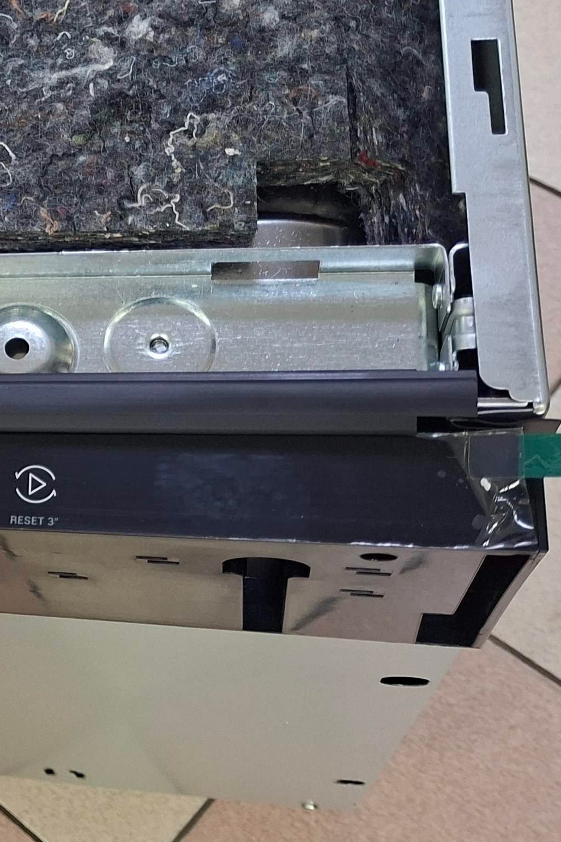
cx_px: -496
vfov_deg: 32.2
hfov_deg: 17.2
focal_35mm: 62
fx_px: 1449
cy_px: 323
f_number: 1.8
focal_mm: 5.54
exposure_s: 1/33
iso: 250
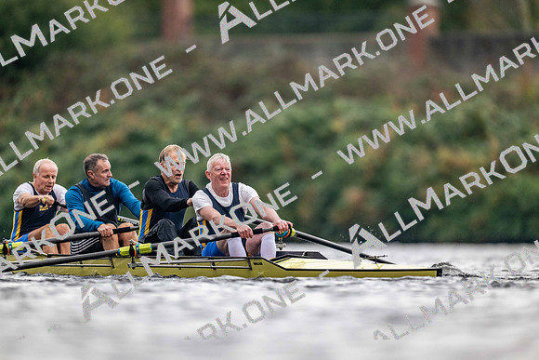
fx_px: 8985
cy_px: 180
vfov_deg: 2.3
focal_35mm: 600
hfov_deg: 3.4
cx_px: 270
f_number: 4
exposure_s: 1/2500
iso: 2800
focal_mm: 600
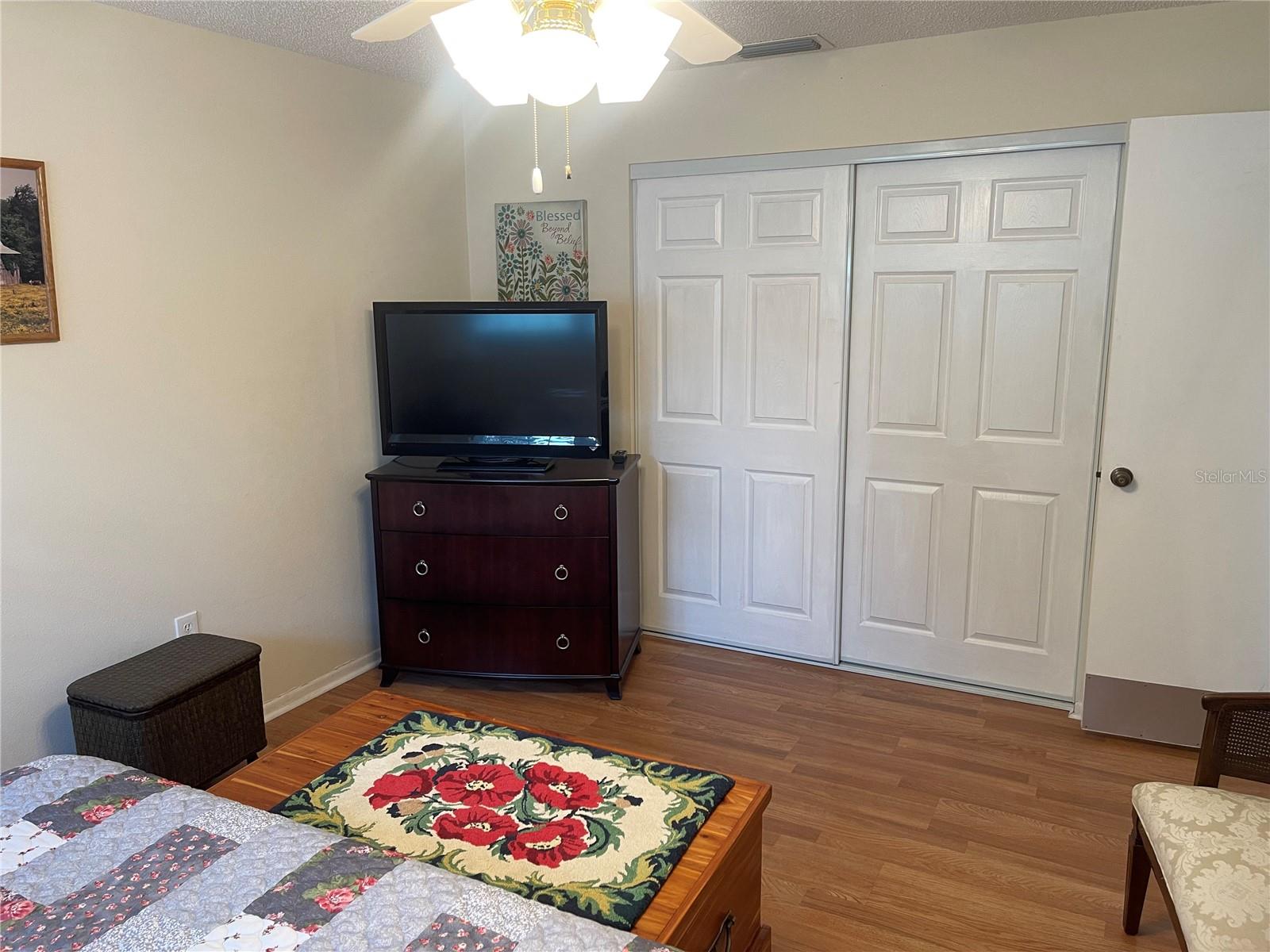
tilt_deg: -11.9
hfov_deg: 69.4
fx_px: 917
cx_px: 635
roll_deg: +0.8
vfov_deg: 54.9
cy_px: 476
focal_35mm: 25
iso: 100
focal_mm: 5.1
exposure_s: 1/60
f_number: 1.6
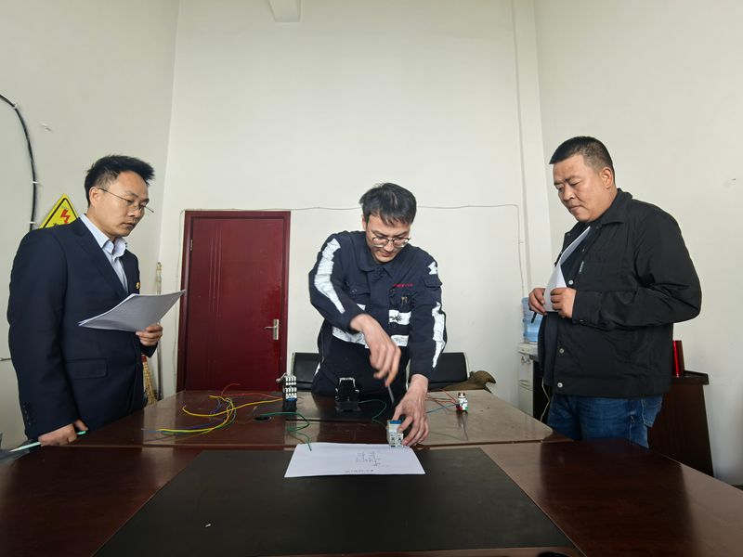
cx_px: 372
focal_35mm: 15
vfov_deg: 81.7
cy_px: 278
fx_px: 322
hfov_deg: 98.2
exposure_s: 1/50
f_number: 2.2
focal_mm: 1.95
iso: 100
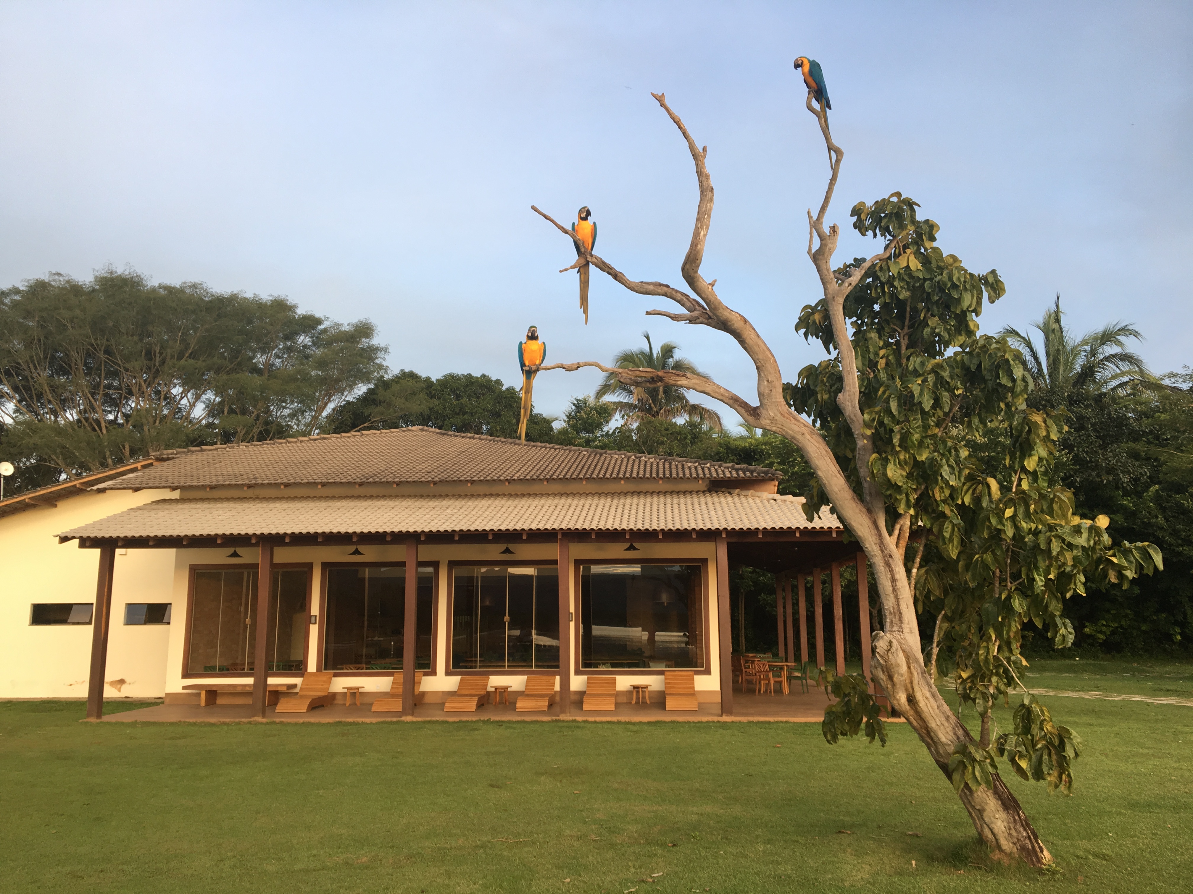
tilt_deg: +11.0
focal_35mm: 29
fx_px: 999
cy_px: 447
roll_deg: +1.1
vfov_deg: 48.2
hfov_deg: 61.7
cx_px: 596
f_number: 2.2
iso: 25
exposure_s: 1/60
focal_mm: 4.15
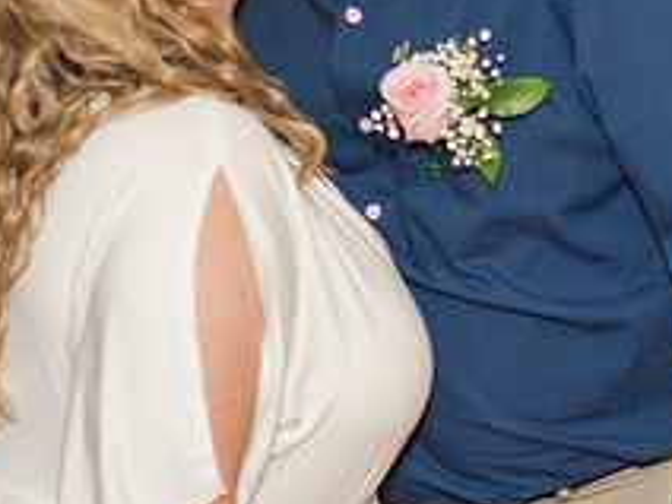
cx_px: 168
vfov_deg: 10.7
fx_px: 2679
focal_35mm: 138
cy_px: 68
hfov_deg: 14.2
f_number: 1.8
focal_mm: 35
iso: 400
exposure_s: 1/160
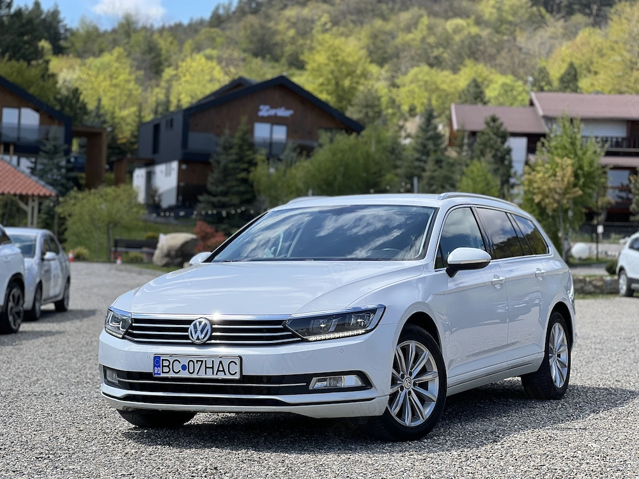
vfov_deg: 19.1
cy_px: 240
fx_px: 1421
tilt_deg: +1.8
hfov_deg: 25.3
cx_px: 320
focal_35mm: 77
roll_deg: -2.7
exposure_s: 1/630
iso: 32
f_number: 2.8
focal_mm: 9
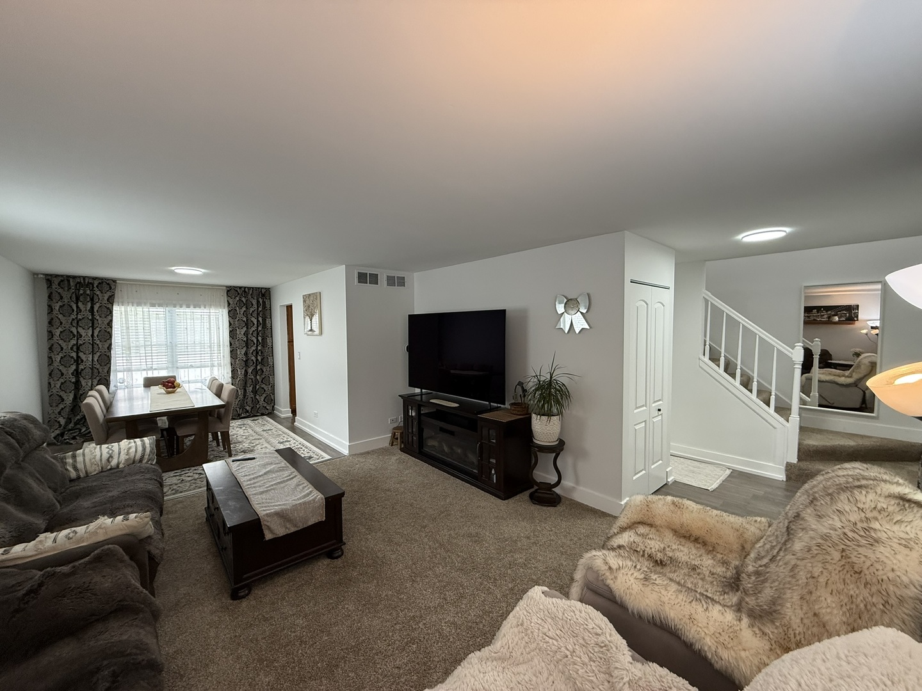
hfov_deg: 102.1
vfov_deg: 85.7
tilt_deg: -1.4
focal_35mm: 14
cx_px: 461
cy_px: 346
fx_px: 373
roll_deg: +0.6
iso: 320
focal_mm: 2.22
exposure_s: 1/120
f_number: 2.2
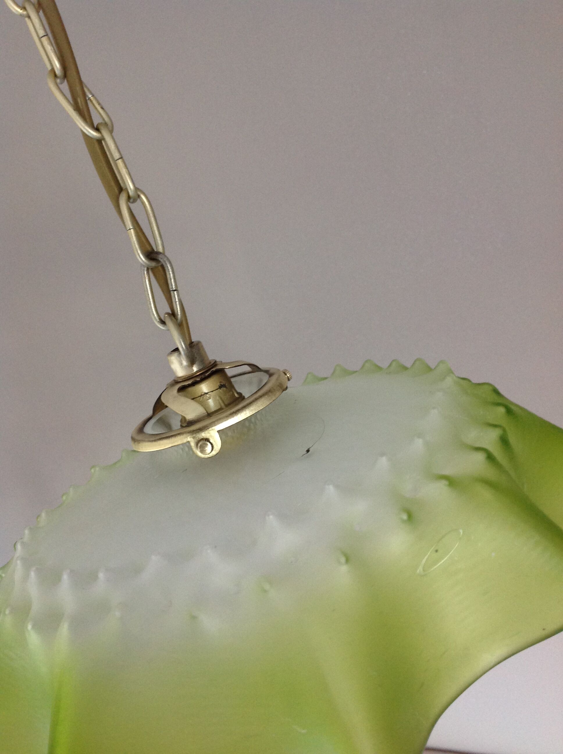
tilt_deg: -11.0
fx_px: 761
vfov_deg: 52.7
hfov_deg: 40.6
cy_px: 377
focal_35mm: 35
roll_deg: +24.9
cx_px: 282
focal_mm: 4.28
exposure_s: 1/15
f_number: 2.4
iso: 160
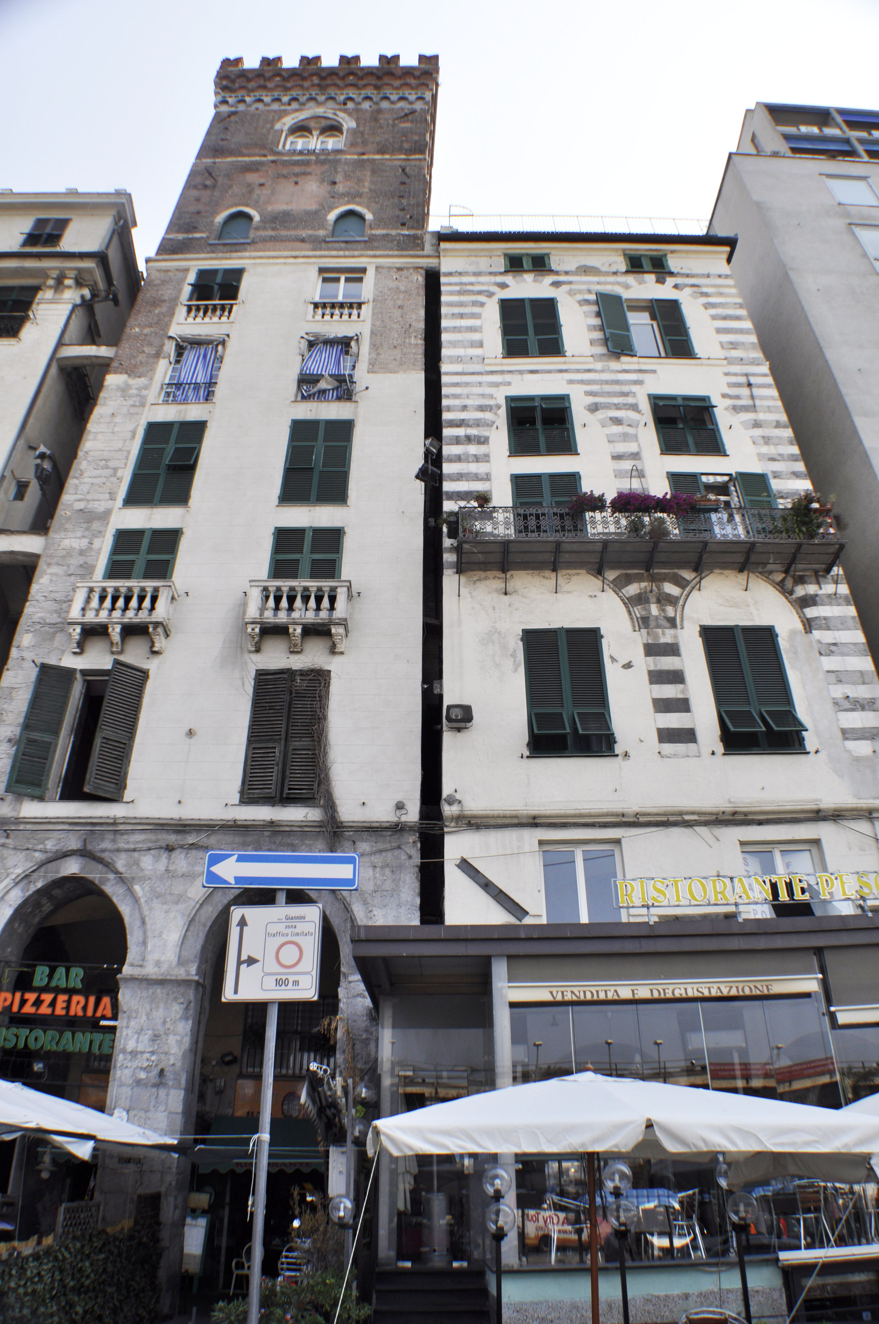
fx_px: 1102
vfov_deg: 62.0
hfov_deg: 43.5
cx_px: 440
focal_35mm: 30
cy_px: 662
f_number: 9
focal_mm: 20
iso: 200
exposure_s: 1/320
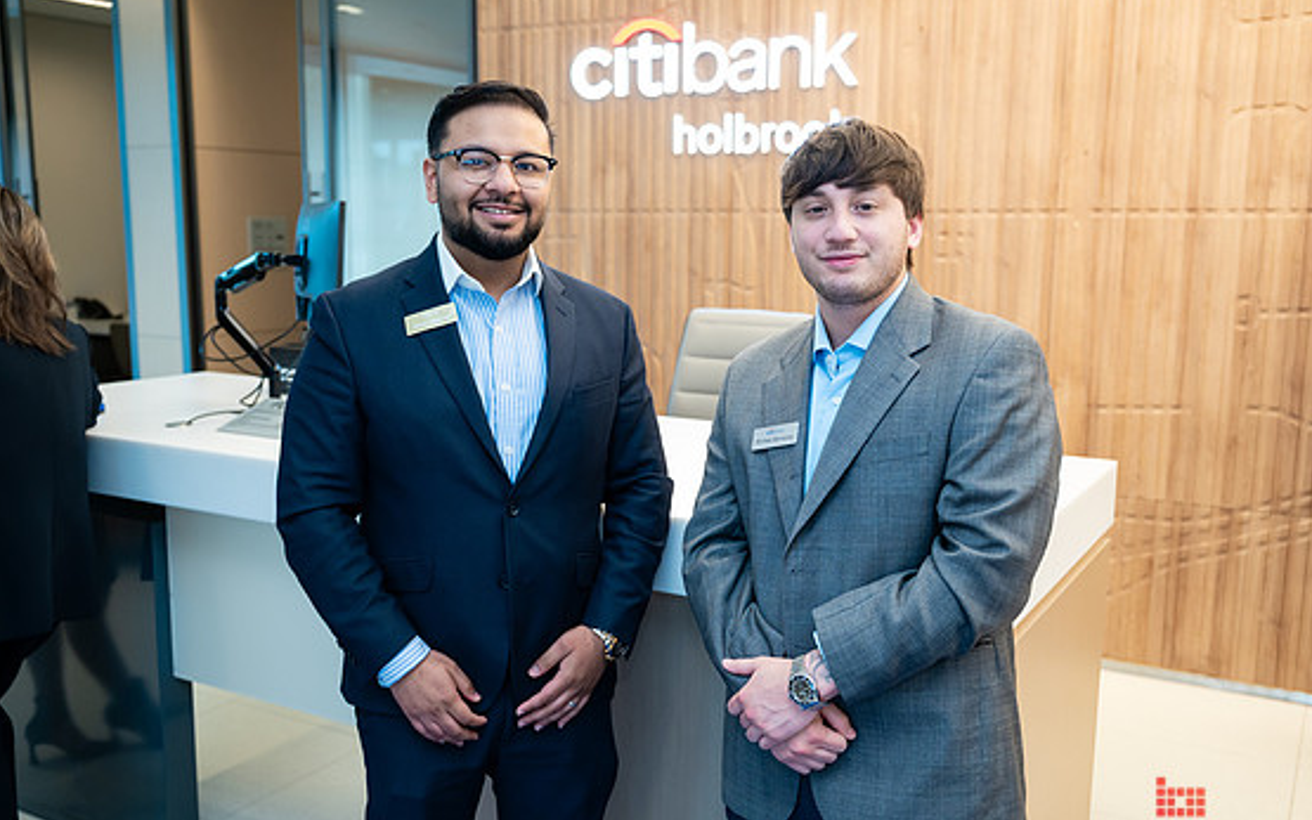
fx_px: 1252
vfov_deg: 36.3
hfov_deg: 55.3
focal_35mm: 35
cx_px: 664
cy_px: 427
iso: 1000
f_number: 3.2
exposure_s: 1/250
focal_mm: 31.5
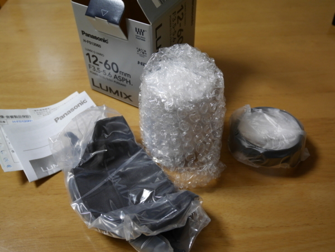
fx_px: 349
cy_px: 126
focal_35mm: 36
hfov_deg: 51.3
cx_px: 168
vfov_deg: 39.7
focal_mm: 18
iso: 800
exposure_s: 1/30
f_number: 4.2
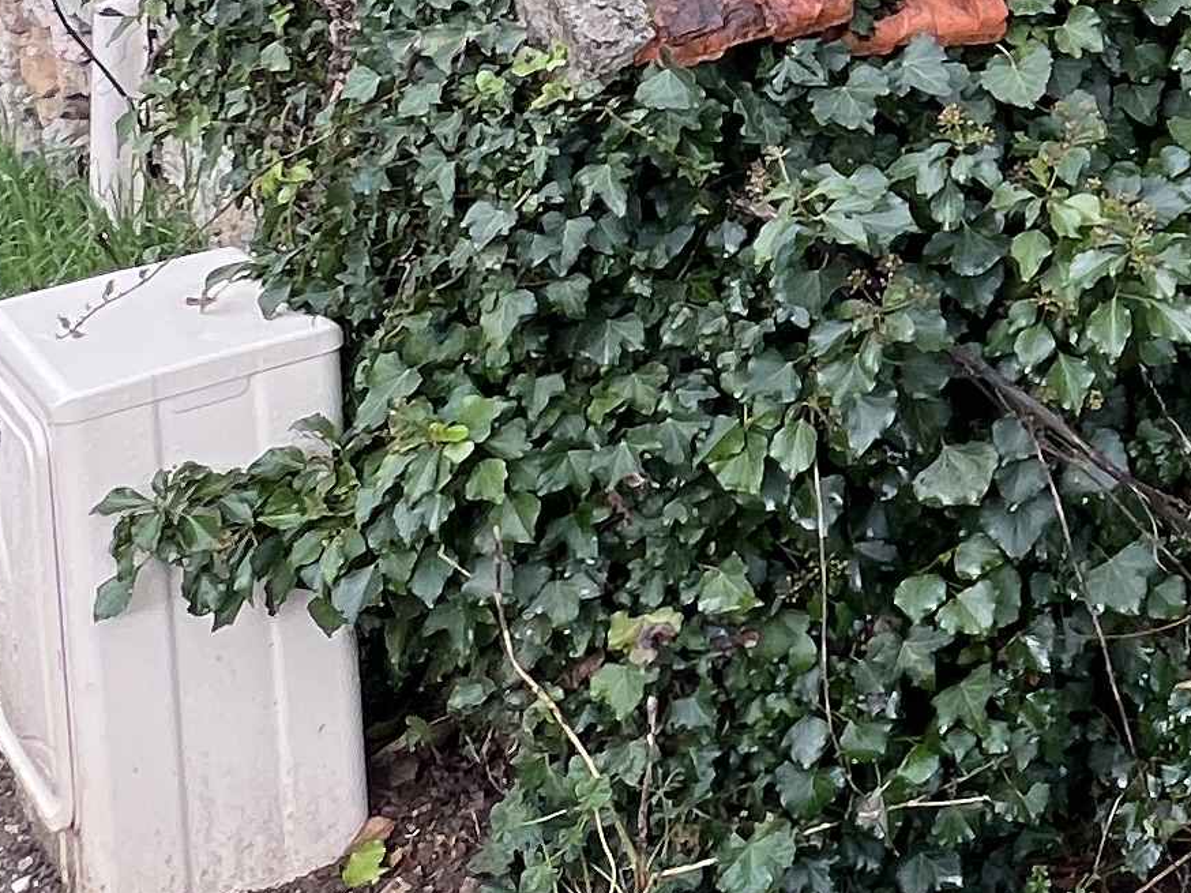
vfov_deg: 21.2
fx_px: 2064
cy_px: -389
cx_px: 1746
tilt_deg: -6.8
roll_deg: +0.0
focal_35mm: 60
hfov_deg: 25.2
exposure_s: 1/99
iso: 50
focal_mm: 1.57
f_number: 1.8
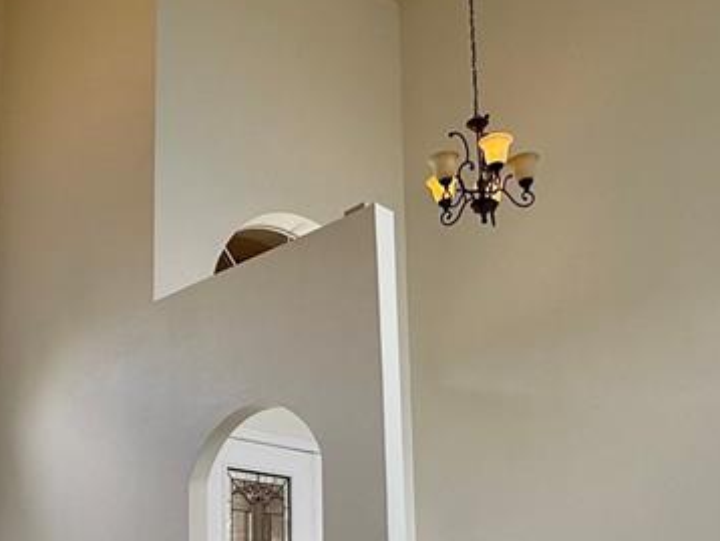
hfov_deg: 46.4
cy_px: 493
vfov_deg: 33.9
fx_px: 833
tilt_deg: +7.9
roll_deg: +1.2
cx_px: 278
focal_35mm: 40
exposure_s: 1/180
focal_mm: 2.22
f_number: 2.2
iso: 64
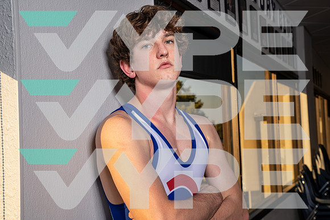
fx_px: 468
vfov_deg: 26.5
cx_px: 165
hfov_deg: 38.9
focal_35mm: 51
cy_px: 110
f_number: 8
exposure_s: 1/250
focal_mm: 51
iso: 200
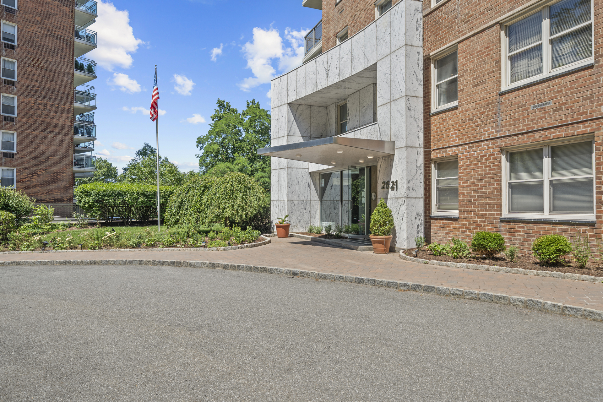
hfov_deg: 73.7
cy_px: 201
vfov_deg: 53.1
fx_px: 402
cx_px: 302
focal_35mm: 24
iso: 250
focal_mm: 24
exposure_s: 1/60
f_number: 9.5
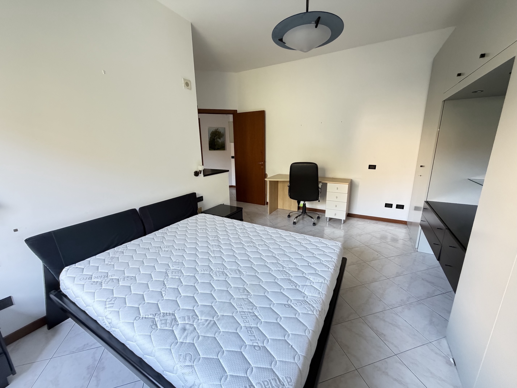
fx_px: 209
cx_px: 258
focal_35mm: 14
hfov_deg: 102.1
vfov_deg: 85.7
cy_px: 194
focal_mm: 2.22
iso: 640
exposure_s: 1/60
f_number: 2.2
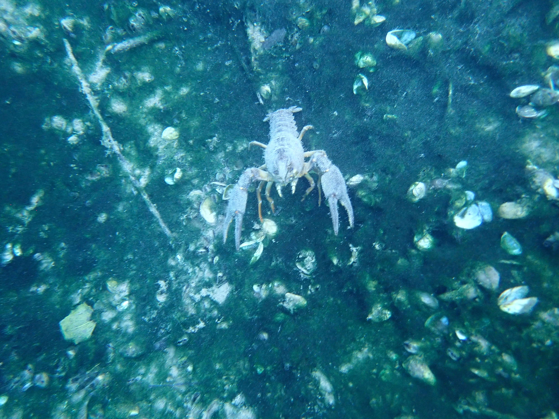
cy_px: 210
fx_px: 404
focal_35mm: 25
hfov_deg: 69.4
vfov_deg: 54.9
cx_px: 280
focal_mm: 4.5
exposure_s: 1/30
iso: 250
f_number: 2
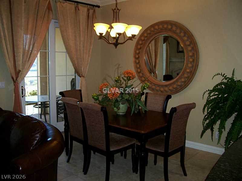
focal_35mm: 34
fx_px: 238
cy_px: 90
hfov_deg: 54.0
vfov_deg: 41.8
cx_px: 121
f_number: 2.7
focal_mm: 5.6
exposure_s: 1/64
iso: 80
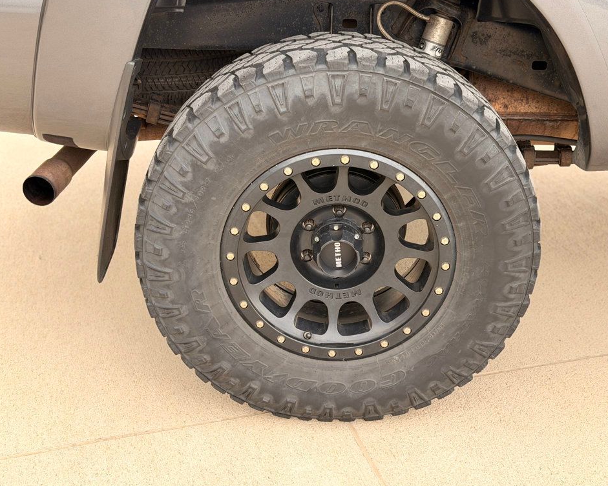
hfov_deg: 36.6
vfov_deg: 29.7
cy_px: 240
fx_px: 918
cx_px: 327
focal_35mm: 51
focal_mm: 6.76
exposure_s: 1/240
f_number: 1.78
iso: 80
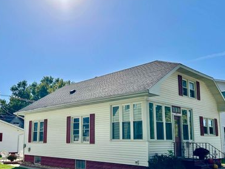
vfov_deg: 40.4
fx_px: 227
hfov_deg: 52.4
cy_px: 105
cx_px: 96
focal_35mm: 35
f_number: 1.5
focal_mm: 5.7
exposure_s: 1/6993
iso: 50
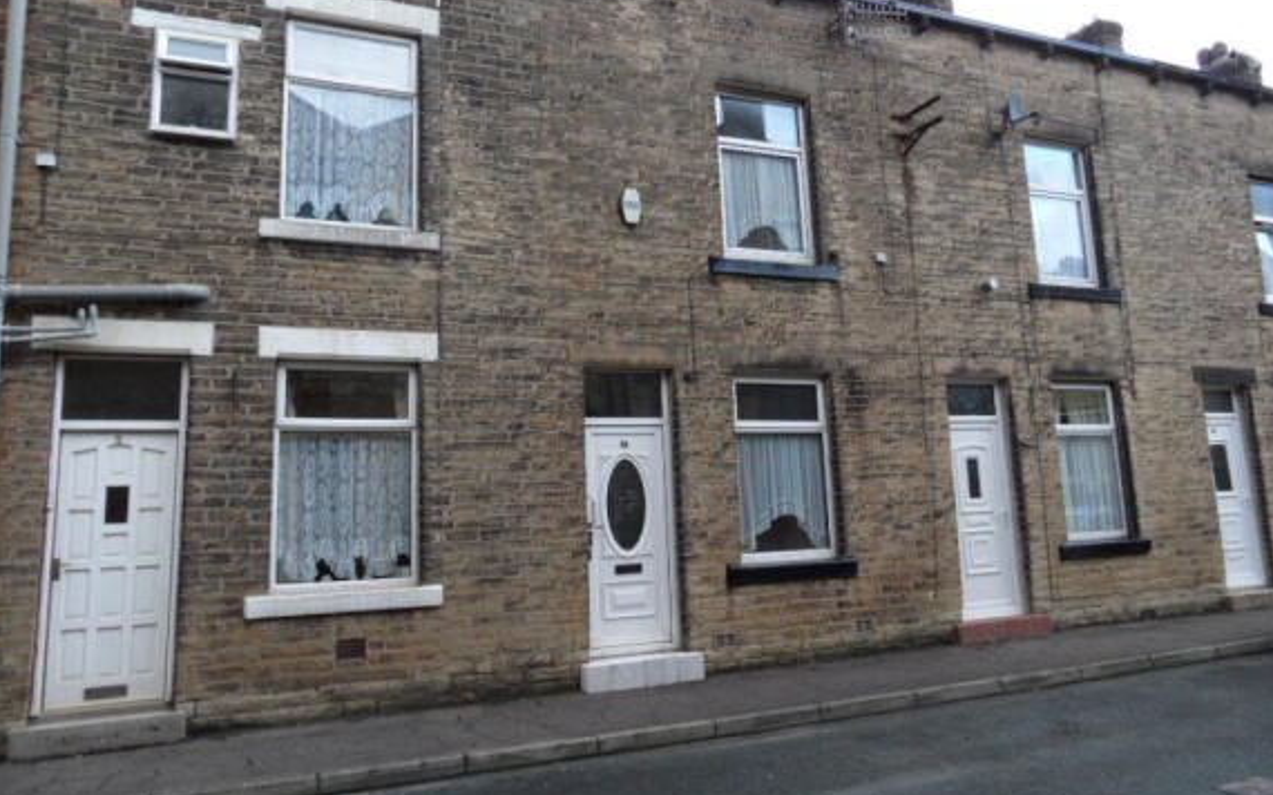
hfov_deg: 70.4
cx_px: 644
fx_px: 902
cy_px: 349
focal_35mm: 26
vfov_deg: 47.5
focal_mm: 3.9
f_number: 3.2
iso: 100
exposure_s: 1/30
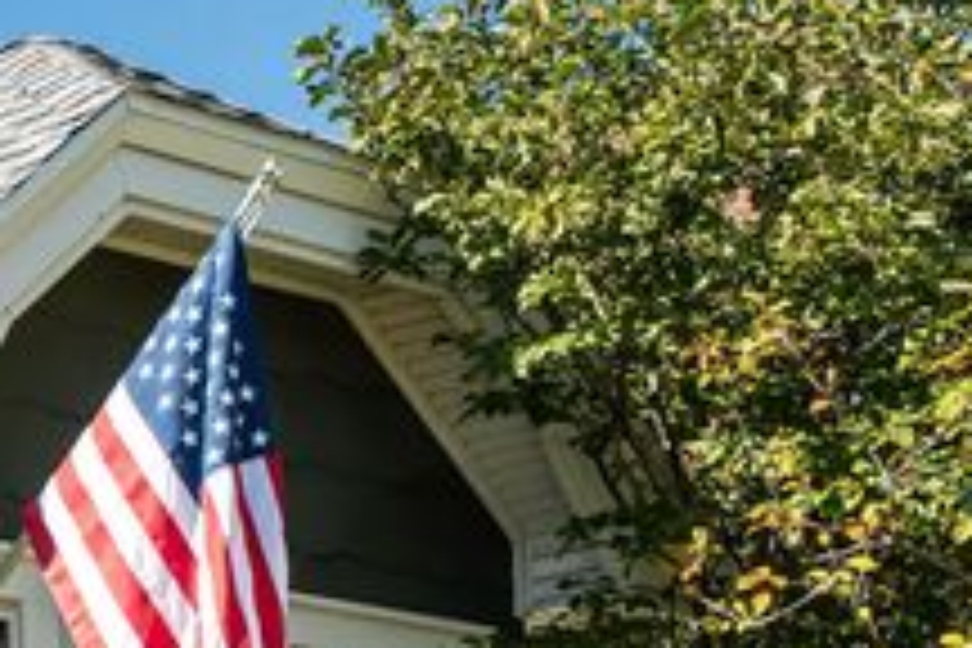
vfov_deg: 9.9
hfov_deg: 13.3
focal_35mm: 135
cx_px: -900
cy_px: 920
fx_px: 3645
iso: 160
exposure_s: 1/640
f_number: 2.8
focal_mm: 28
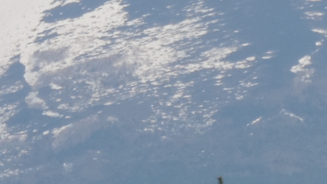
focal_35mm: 1412
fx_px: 12242
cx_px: 127
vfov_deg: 0.9
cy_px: -195
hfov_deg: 1.5
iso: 80
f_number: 7.5
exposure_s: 1/200
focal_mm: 49
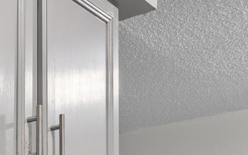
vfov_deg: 10.7
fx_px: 746
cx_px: -124
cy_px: 325
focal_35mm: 110
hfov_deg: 17.1
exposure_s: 1/1.25
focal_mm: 11
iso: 200
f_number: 6.3
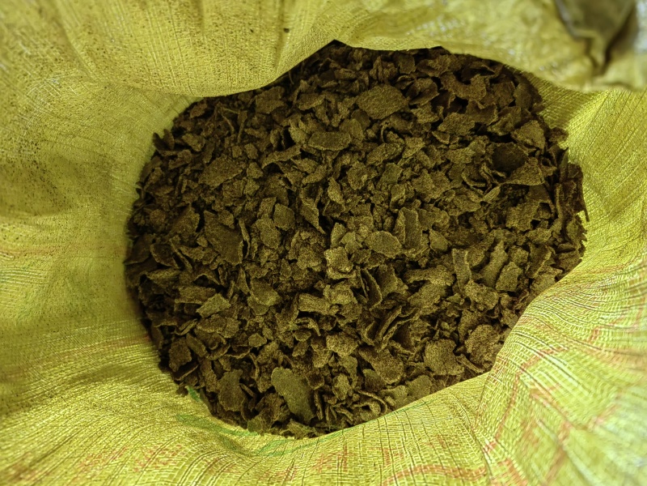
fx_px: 505
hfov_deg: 65.3
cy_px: 243
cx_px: 324
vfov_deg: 51.4
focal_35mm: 27
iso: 200
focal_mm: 5.52
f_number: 1.9
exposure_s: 1/100
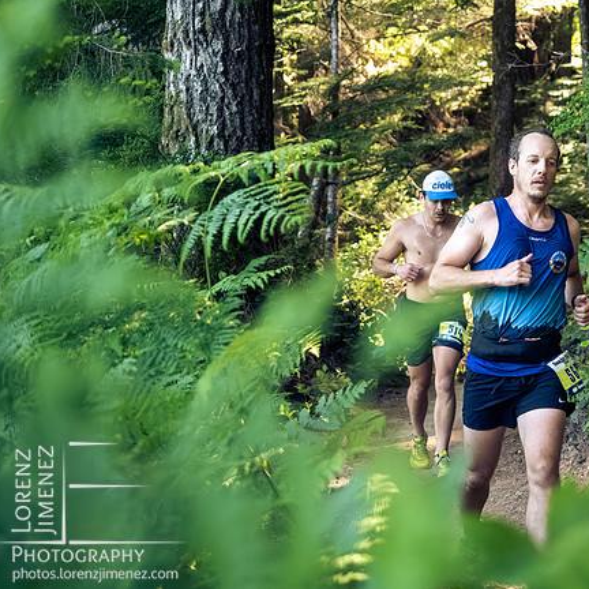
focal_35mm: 95
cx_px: 389
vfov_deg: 18.3
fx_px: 1829
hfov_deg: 18.2
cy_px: 294
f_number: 2.8
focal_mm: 40
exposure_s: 1/1250
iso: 5000
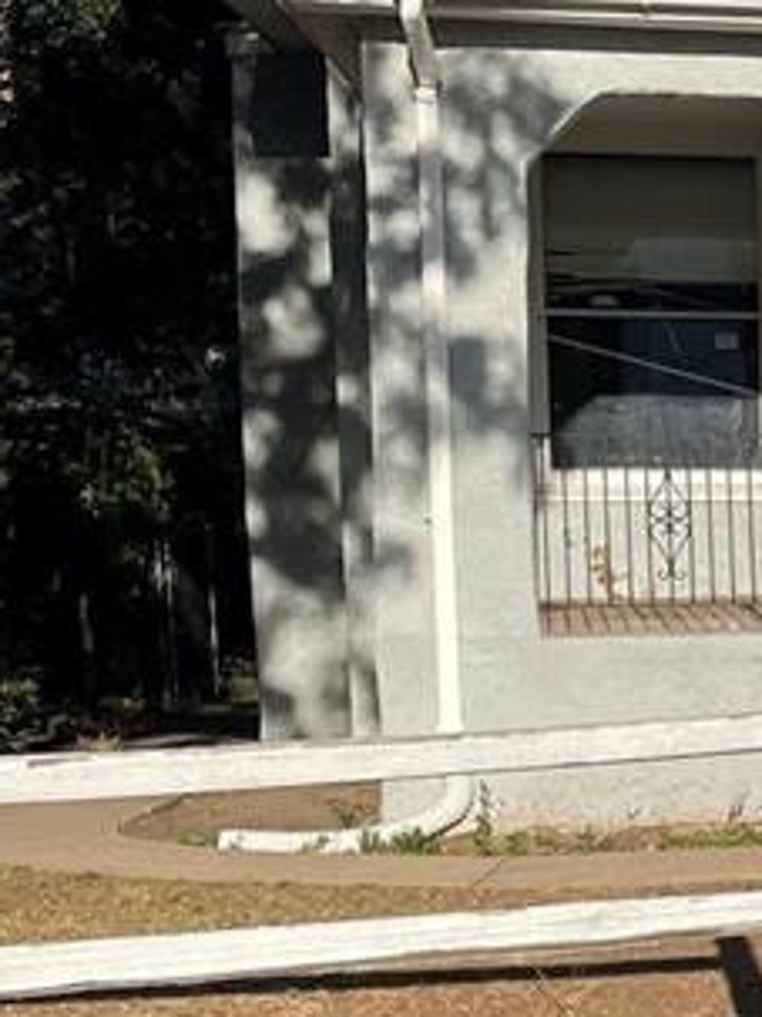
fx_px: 3025
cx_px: 1474
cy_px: 725
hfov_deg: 12.7
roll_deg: +0.3
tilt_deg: -3.9
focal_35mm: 103
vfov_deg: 19.0
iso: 32
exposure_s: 1/4651
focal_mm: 4.2
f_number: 1.6
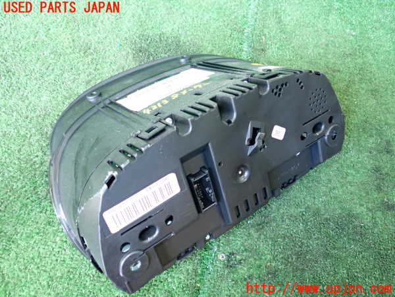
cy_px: 148
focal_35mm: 30
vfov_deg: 46.8
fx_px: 342
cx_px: 198
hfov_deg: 60.0
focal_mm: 5.4
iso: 500
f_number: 2.3
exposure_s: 1/30
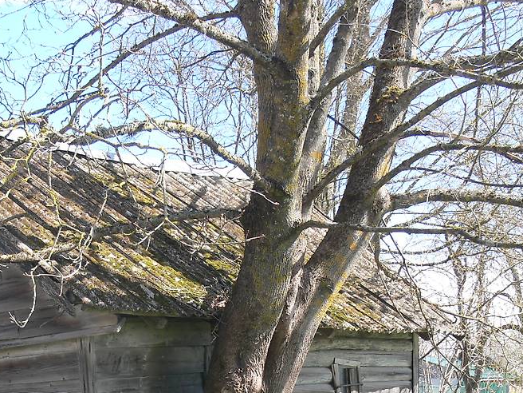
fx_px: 967
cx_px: 136
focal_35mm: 64
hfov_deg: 29.8
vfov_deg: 22.5
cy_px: 331
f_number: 4.5
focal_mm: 7.4
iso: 80
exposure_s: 1/100
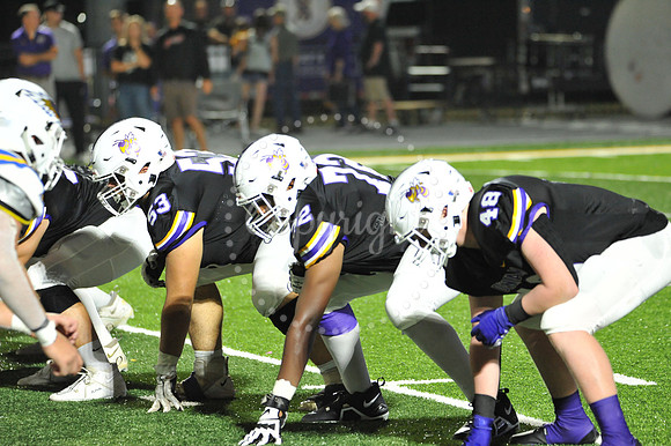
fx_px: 4843
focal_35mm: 260
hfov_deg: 7.9
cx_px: 336
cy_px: 223
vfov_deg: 5.3
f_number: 5.6
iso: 4000
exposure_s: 1/200
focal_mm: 260
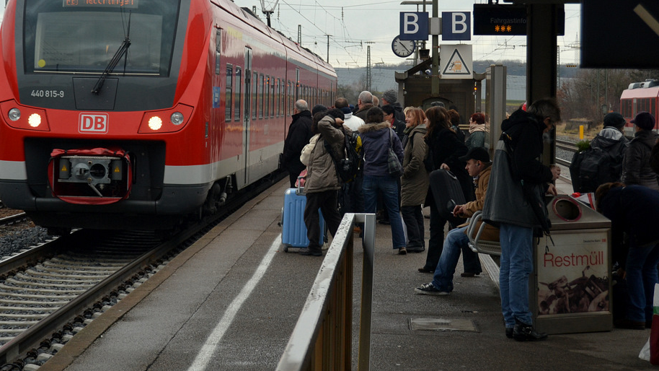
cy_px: 92
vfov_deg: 12.2
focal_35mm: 99
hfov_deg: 21.5
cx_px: 247
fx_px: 1730
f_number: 5.6
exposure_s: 1/125
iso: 250
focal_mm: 48
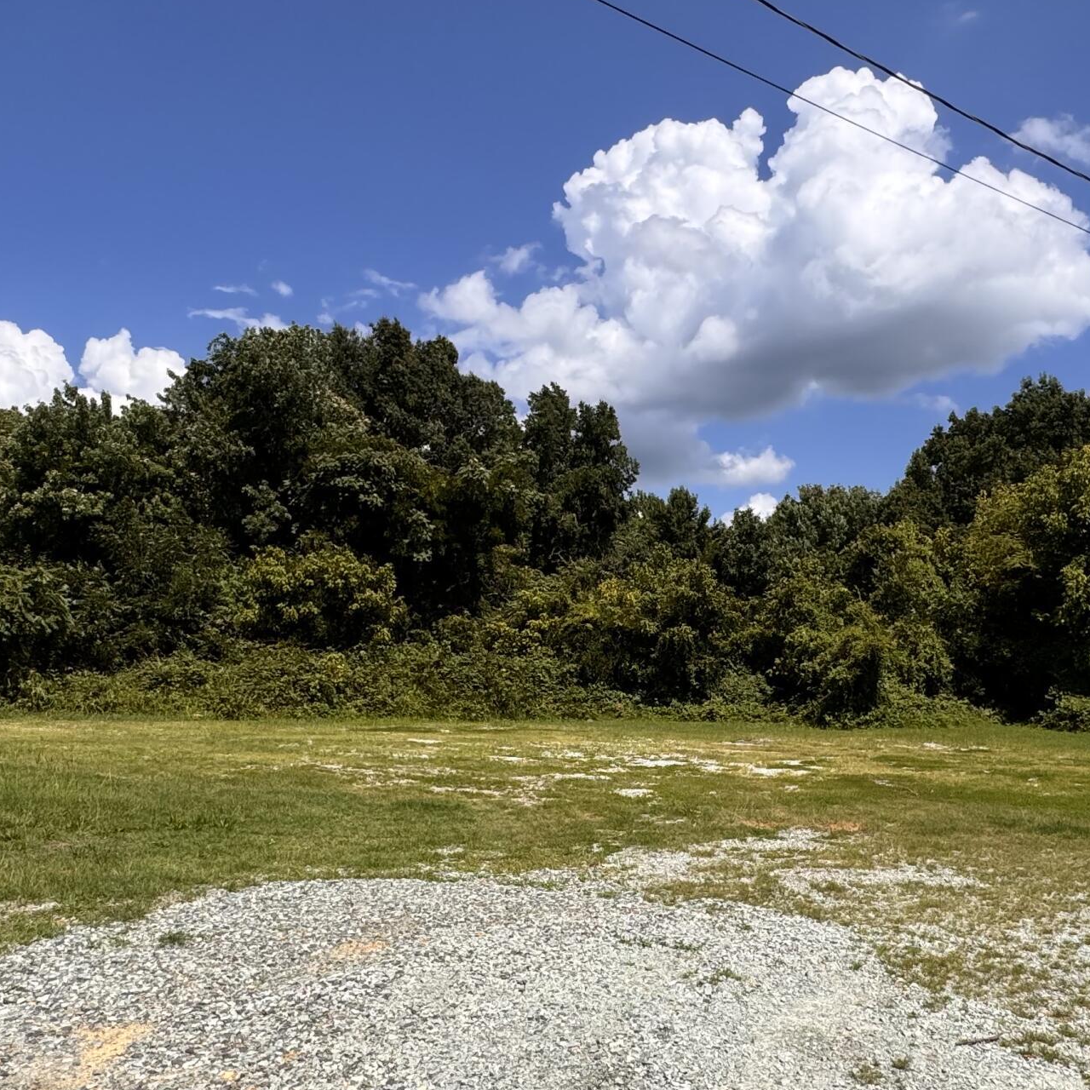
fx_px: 1033
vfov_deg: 55.2
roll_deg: -0.2
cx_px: 605
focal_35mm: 29
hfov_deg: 55.5
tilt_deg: -0.1
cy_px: 651
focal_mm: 2.22
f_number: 2.2
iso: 40
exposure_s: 1/2342
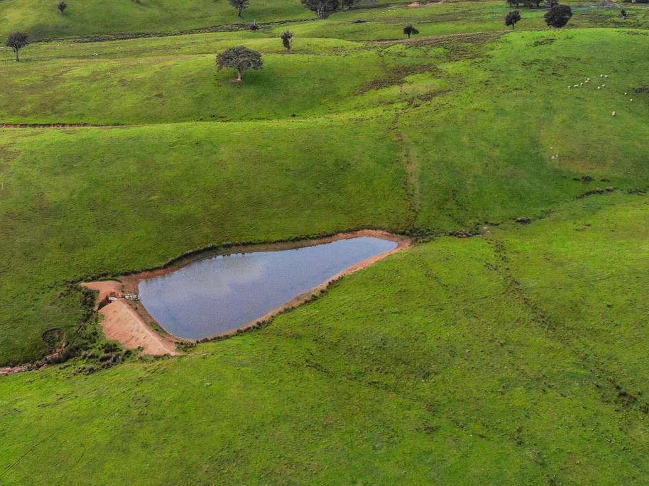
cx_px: 280
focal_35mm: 45
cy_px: 157
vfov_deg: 31.9
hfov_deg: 42.0
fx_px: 843
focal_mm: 4.5
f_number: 2.8
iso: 101
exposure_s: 1/600
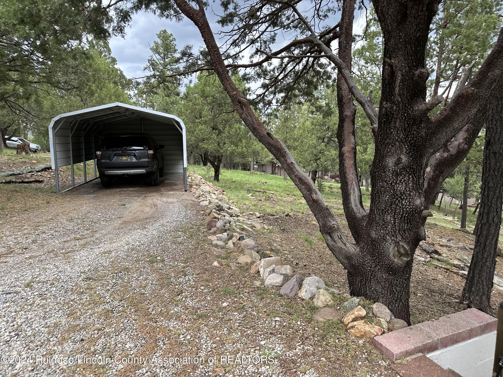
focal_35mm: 24
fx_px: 349
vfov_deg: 56.8
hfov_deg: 71.6
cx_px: 252
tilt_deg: -7.3
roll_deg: -0.3
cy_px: 188
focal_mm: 6.86
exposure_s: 1/672
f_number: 1.78
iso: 80
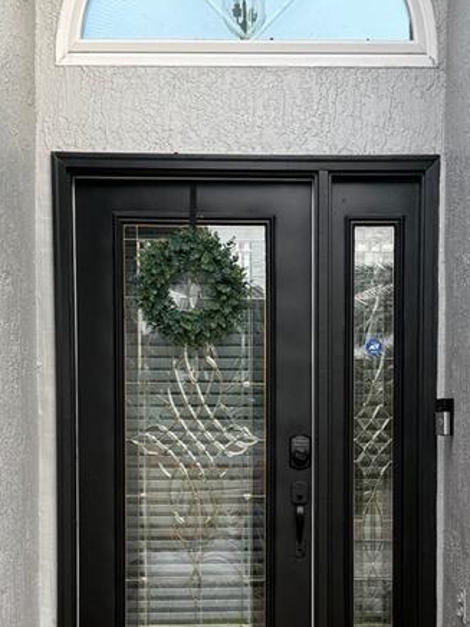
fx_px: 1195
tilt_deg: -1.7
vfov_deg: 28.7
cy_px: 505
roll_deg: -1.3
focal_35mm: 66
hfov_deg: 22.2
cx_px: 299
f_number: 1.78
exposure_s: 1/453
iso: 80
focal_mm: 6.76
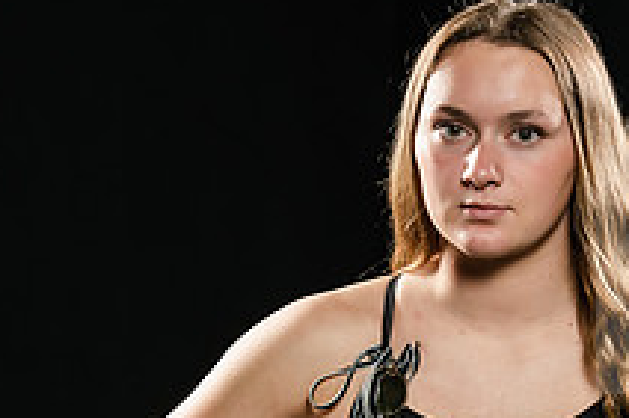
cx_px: 507
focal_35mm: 279
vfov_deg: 4.9
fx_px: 4871
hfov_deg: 7.4
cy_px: 505
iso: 400
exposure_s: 1/200
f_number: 5.6
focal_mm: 102
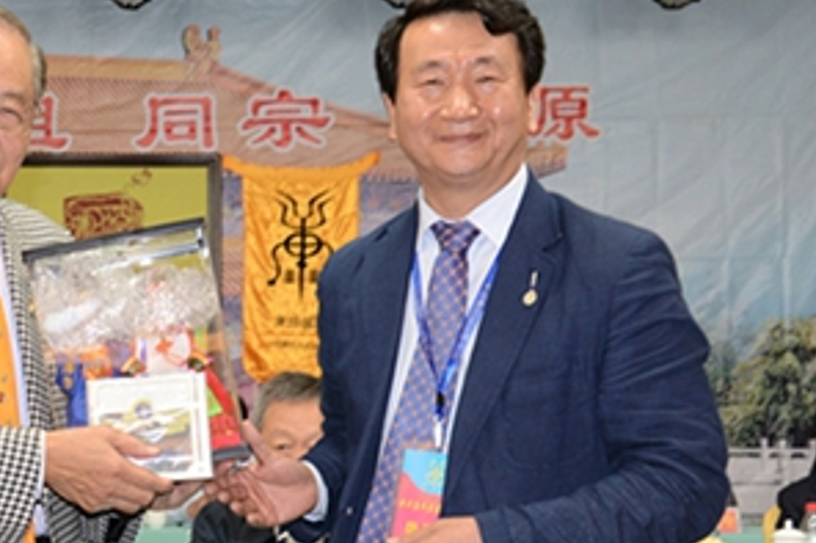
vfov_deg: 17.7
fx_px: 1744
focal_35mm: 77
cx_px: 113
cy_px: 345
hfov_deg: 25.7
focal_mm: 38
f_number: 8
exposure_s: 1/60
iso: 800
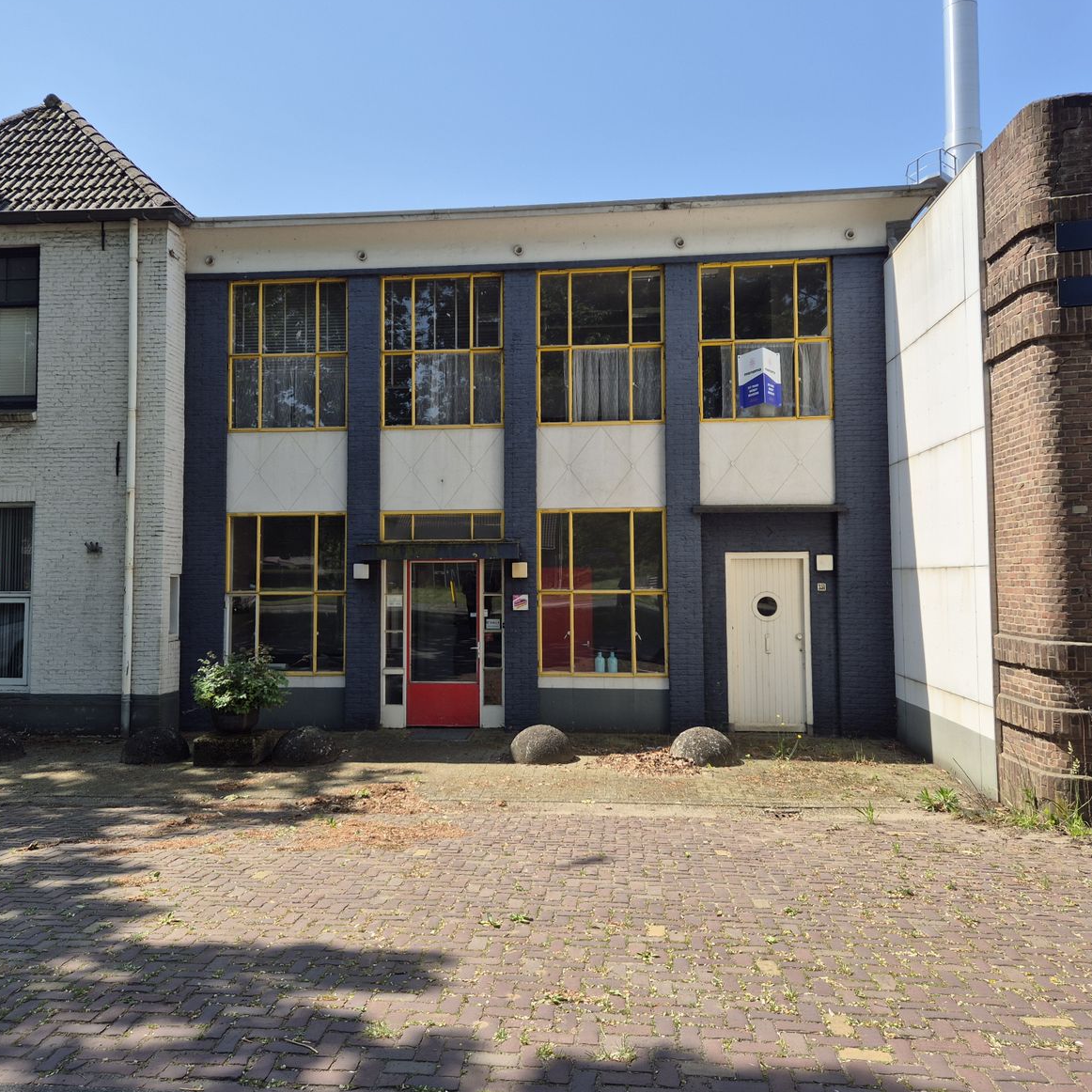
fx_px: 999
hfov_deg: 57.2
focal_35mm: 28
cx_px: 505
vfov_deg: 57.3
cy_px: 536
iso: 25
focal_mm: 5.4
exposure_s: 1/1408
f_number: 1.8
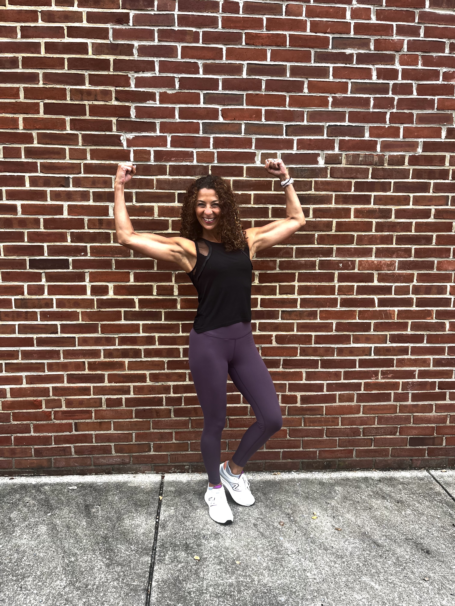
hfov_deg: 53.1
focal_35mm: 26
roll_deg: +0.5
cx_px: 228
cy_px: 303
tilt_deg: -10.5
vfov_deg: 67.3
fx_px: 456
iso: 32
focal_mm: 5.1
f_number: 1.6
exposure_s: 1/138
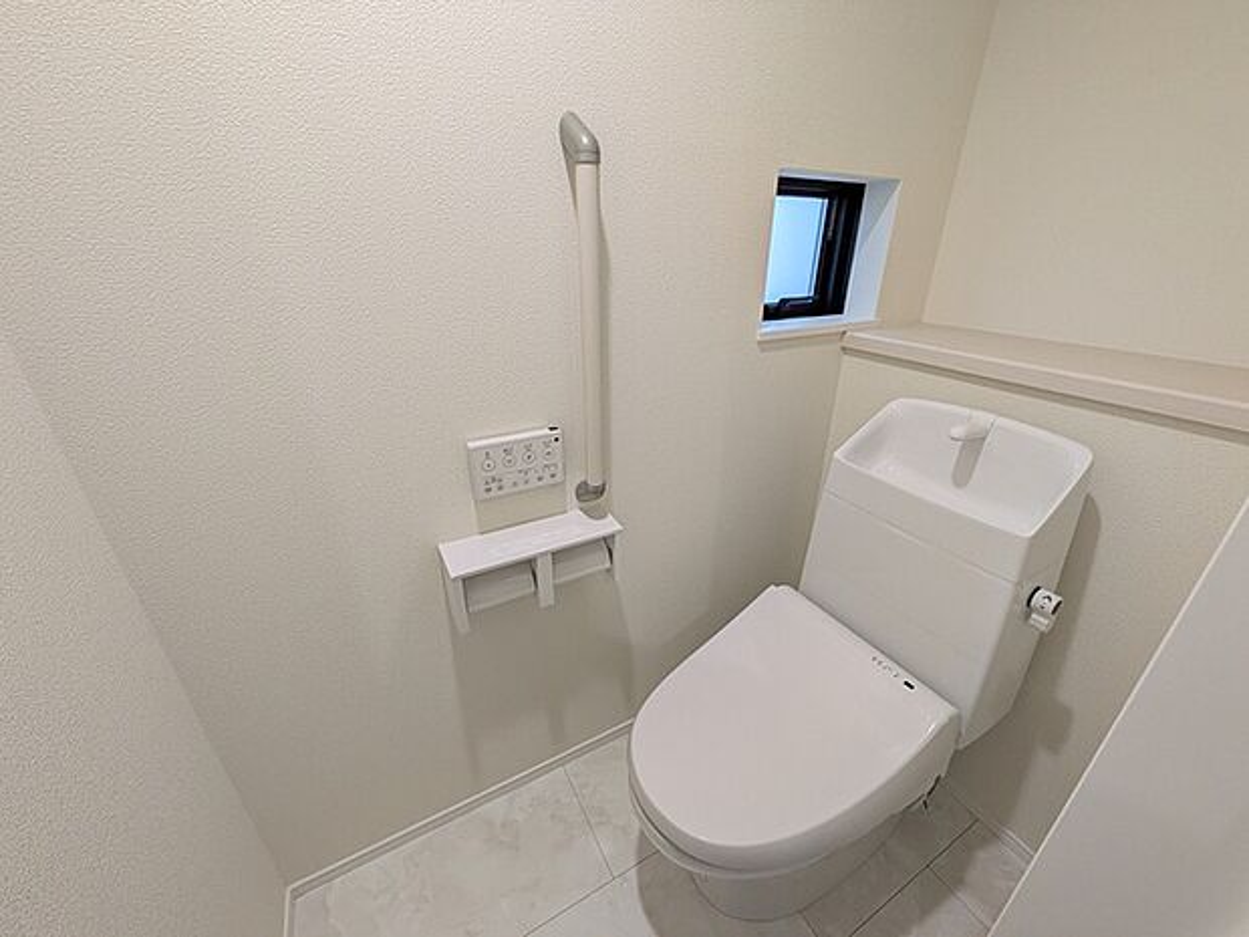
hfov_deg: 102.1
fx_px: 505
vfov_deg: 85.7
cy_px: 468
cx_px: 624
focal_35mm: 14
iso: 131
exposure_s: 1/60
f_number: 2.2
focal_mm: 1.83
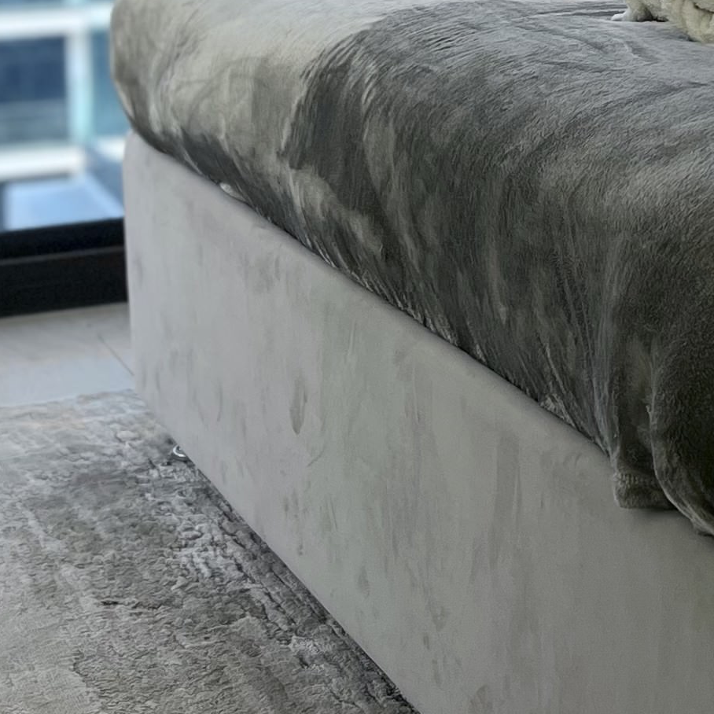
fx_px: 2380
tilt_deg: -6.0
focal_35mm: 102
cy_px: -91
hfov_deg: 15.4
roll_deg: -0.7
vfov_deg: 16.5
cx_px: 1142
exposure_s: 1/143
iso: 32
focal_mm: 5.7
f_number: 1.5
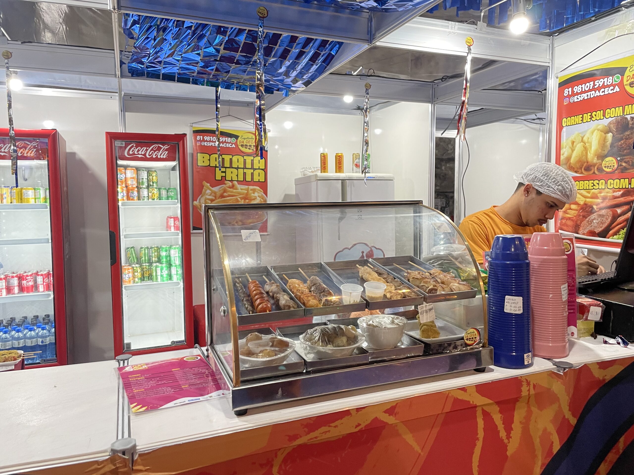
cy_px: 238
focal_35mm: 26
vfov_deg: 53.1
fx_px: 476
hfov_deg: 67.3
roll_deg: -0.2
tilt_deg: -5.1
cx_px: 317
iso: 125
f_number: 1.6
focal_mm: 4.2
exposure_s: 1/60
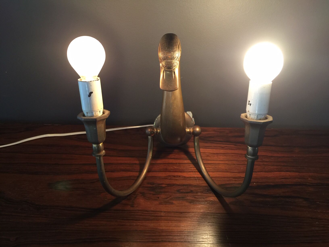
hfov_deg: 61.7
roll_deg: -2.0
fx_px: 276
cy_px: 124
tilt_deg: -41.3
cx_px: 164
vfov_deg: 48.2
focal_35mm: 29
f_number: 2.2
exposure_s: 1/17
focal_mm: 4.15
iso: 80
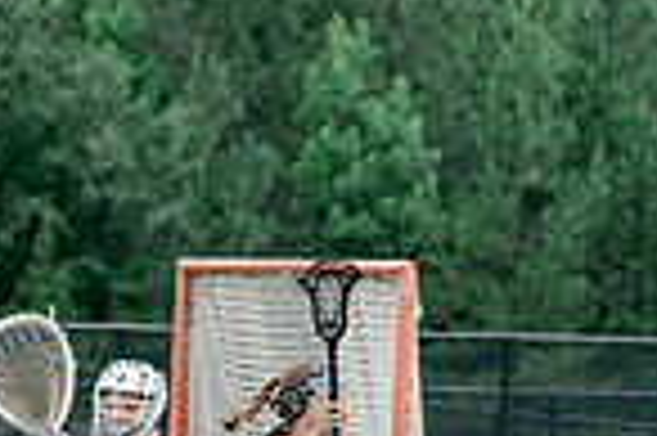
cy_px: 492
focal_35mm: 516
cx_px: -450
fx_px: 9406
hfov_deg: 4.0
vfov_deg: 2.7
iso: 250
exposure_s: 1/320
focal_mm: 130
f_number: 4.5
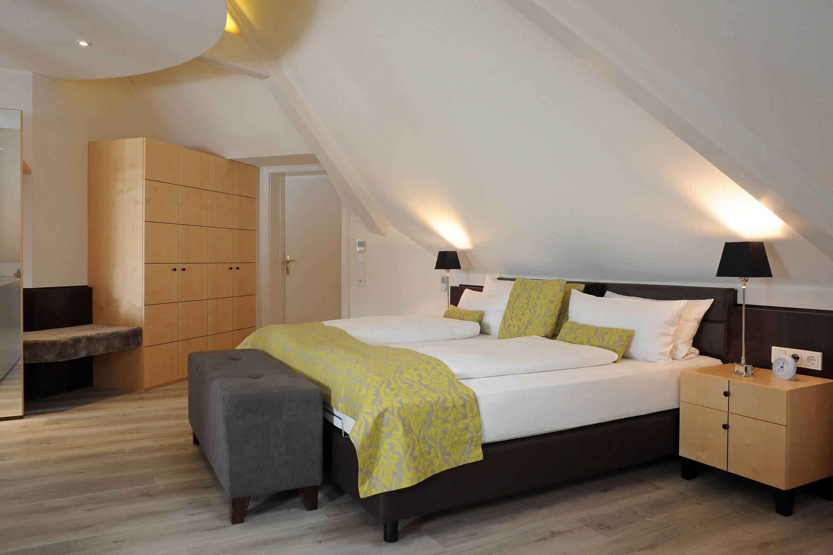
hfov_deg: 84.0
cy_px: 278
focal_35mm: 20
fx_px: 463
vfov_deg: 61.9
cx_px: 416
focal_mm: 20
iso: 400
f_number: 11
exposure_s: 1/6
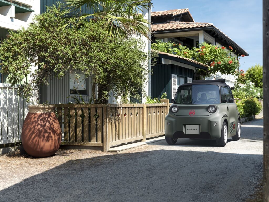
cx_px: 134
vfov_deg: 28.6
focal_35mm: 51
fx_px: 396
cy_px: 101
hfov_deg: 37.5
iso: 200
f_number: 8
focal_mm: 64
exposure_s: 1/320
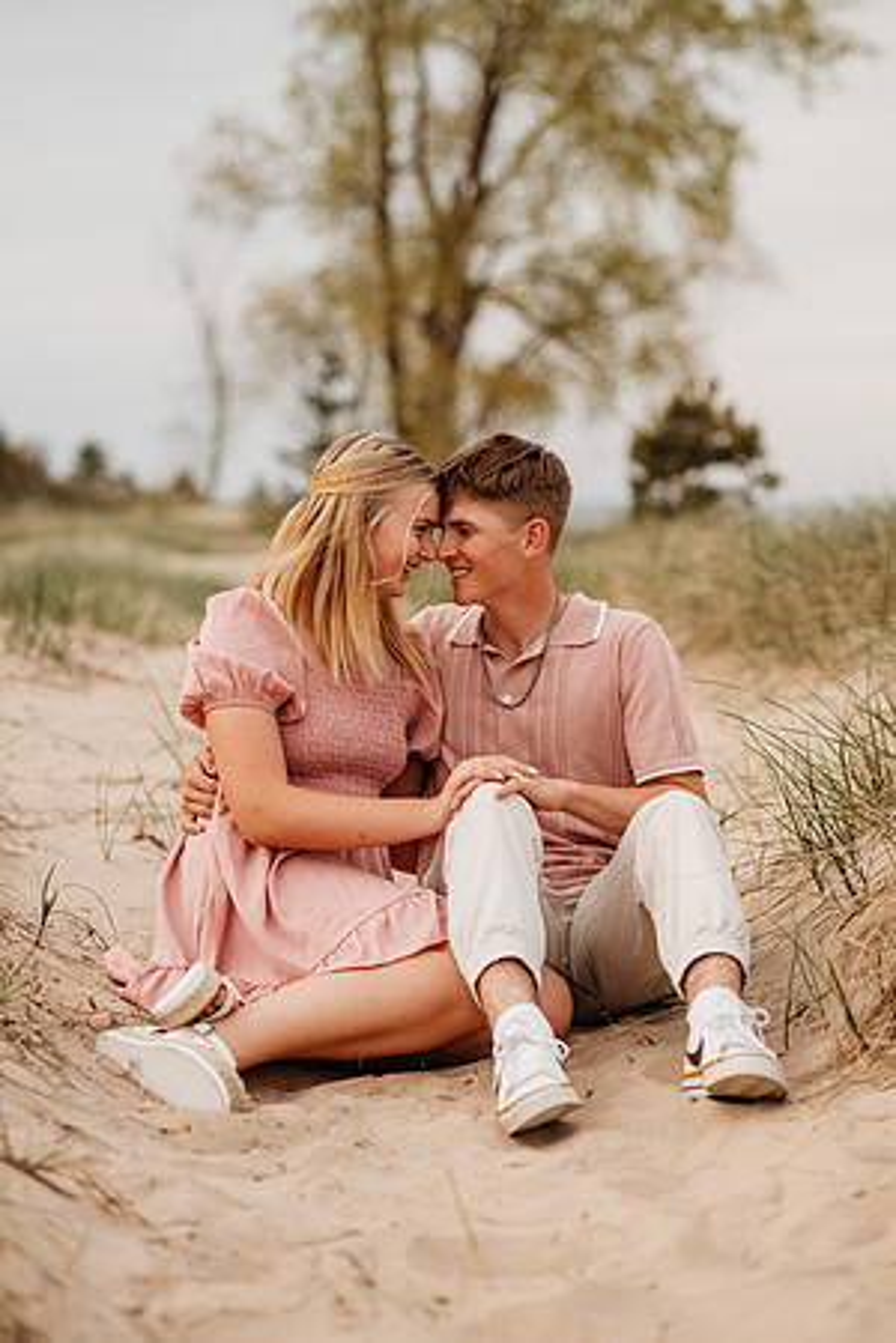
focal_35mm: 85
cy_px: 672
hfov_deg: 16.1
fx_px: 3173
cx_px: 448
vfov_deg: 23.9
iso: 200
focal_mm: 85
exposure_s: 1/1000
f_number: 2.8
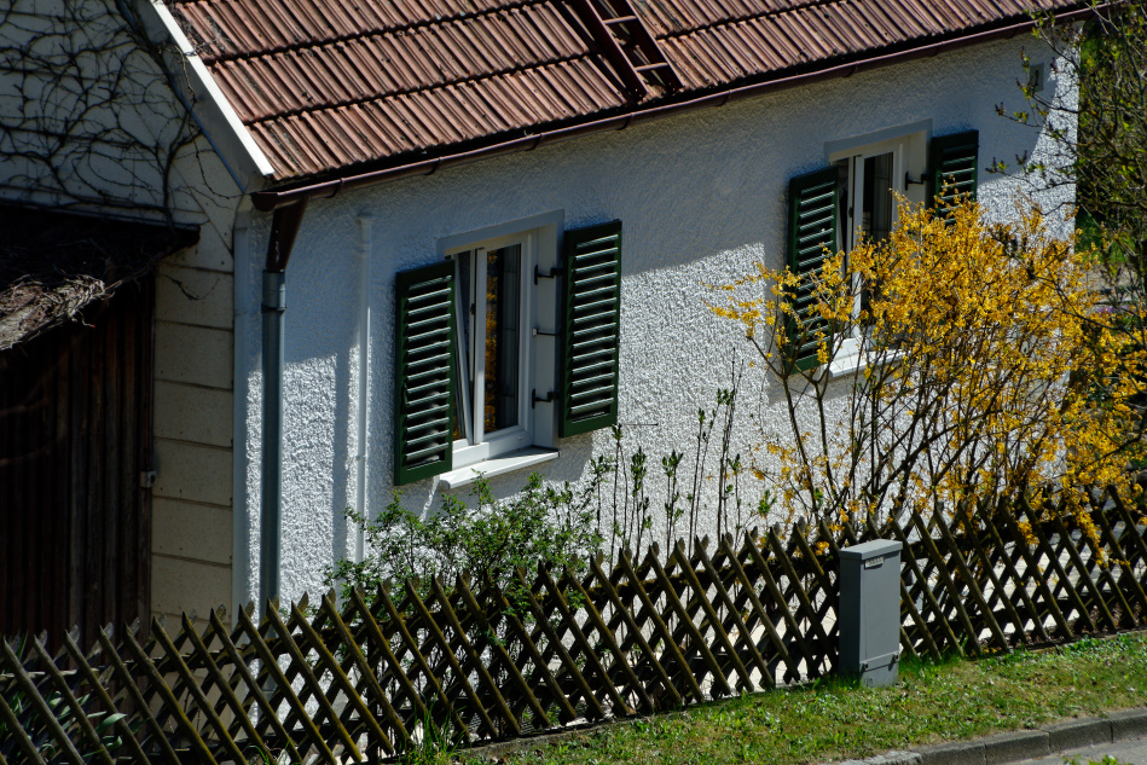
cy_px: 302
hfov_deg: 8.1
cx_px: 598
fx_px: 8062
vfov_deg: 5.4
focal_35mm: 253
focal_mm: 200
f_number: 10
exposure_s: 1/400
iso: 140
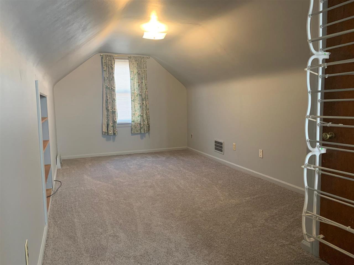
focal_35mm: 26
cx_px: 177
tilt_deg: -5.8
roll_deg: +0.8
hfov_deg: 67.3
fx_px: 266
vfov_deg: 53.1
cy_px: 132
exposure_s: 1/60
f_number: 1.8
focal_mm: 4.25
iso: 320
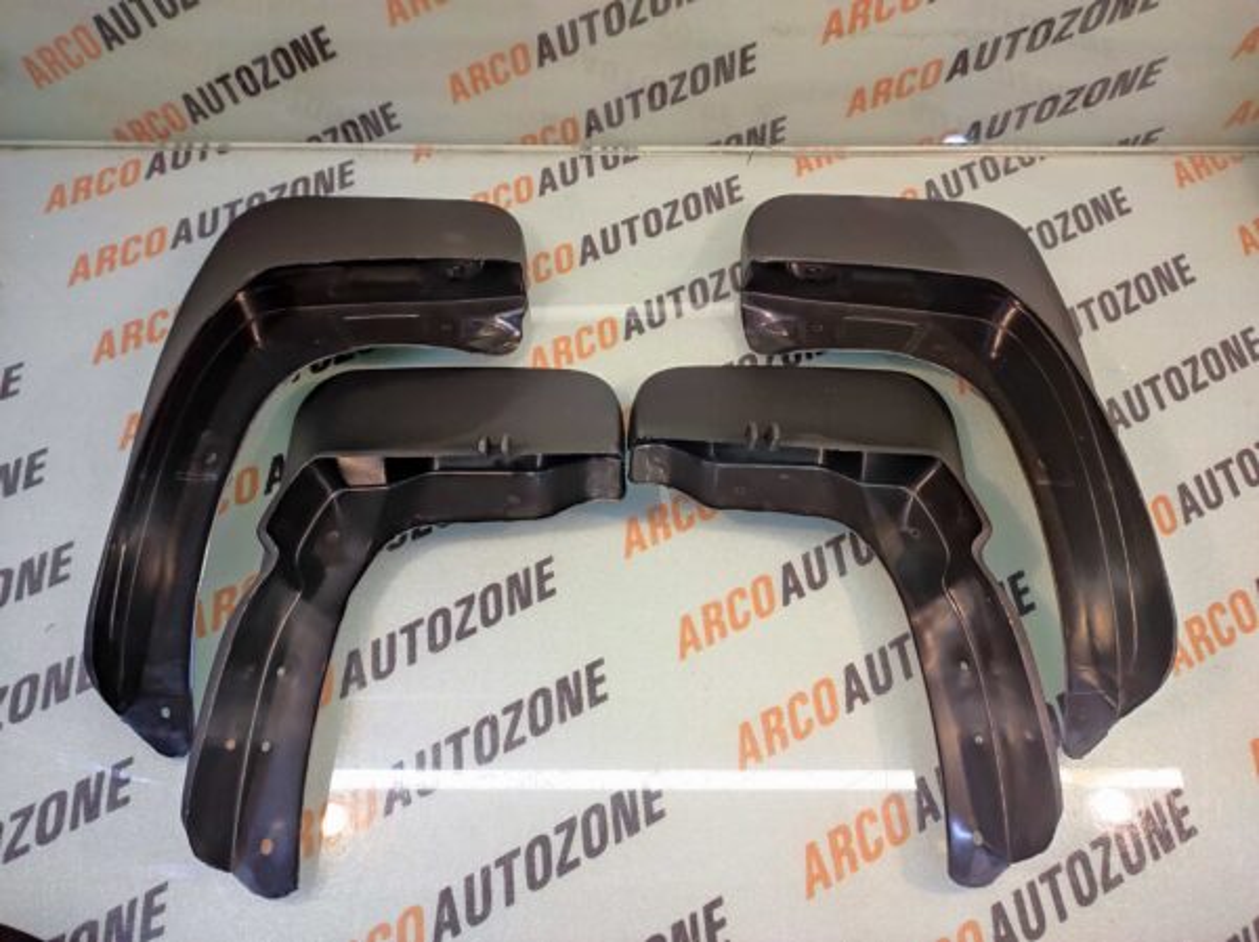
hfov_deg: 91.1
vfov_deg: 74.7
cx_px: 630
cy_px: 471
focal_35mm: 17
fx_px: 618
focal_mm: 4.74
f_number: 1.79
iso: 1460
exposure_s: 1/33
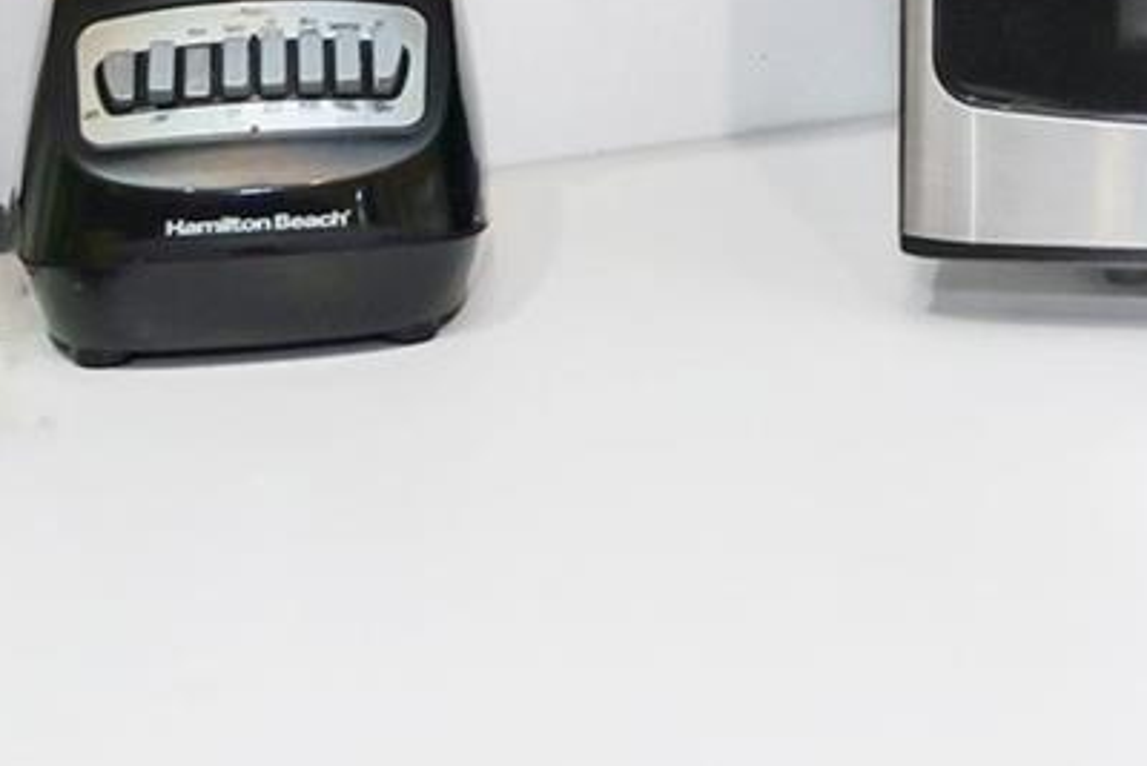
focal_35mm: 87
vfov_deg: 14.8
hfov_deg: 23.0
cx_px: 952
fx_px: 2773
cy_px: -304
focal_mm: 14.5
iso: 250
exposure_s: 1/20
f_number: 4
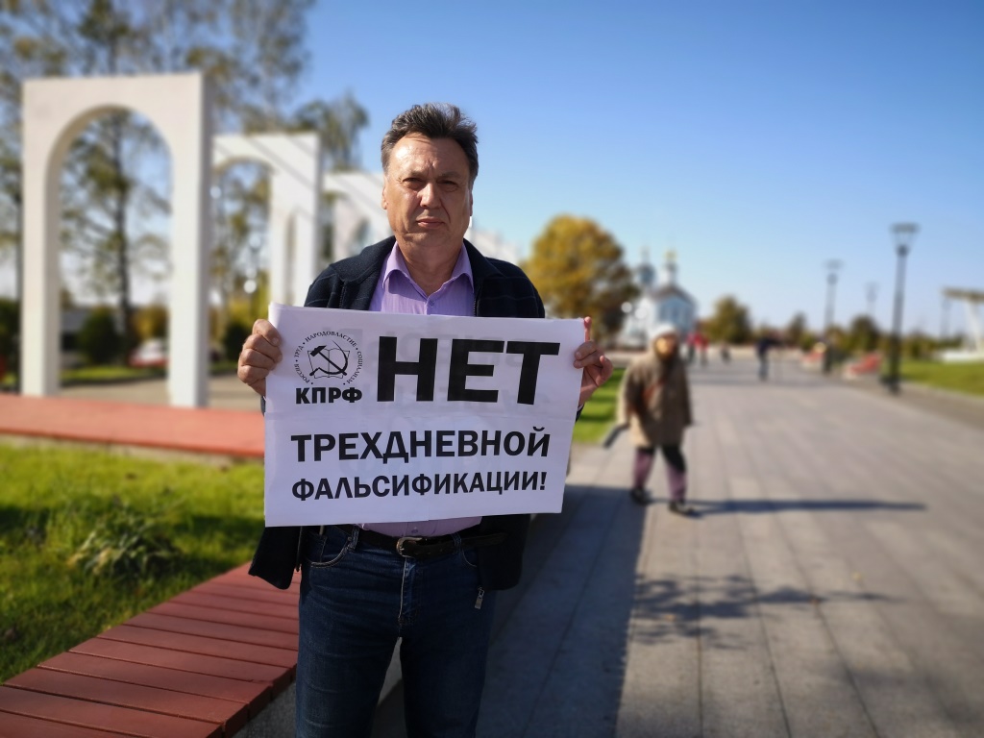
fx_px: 768
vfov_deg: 51.4
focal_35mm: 27
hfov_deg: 65.3
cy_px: 369
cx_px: 492
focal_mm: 3.95
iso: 50
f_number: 1.8
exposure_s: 1/1506
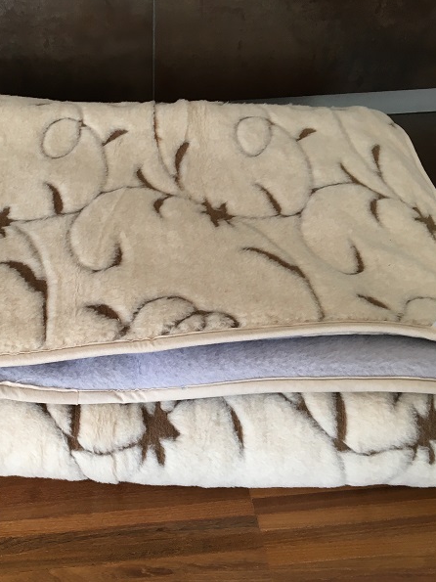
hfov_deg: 36.3
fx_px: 655
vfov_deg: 47.9
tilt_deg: -44.2
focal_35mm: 39
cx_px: 137
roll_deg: +0.5
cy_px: 291
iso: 64
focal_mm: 4.15
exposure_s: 1/33
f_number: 2.2
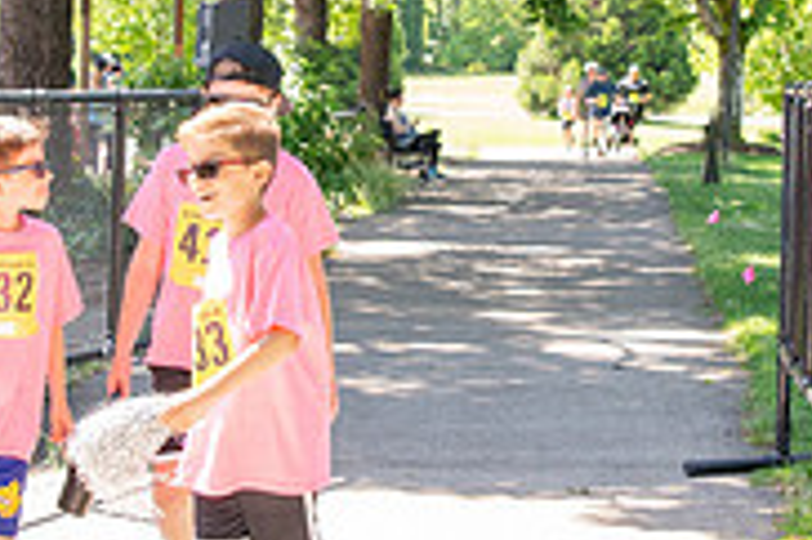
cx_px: 393
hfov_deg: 17.8
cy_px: 125
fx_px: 2591
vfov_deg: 11.9
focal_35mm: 115
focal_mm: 24
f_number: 4
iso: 500
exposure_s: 1/400
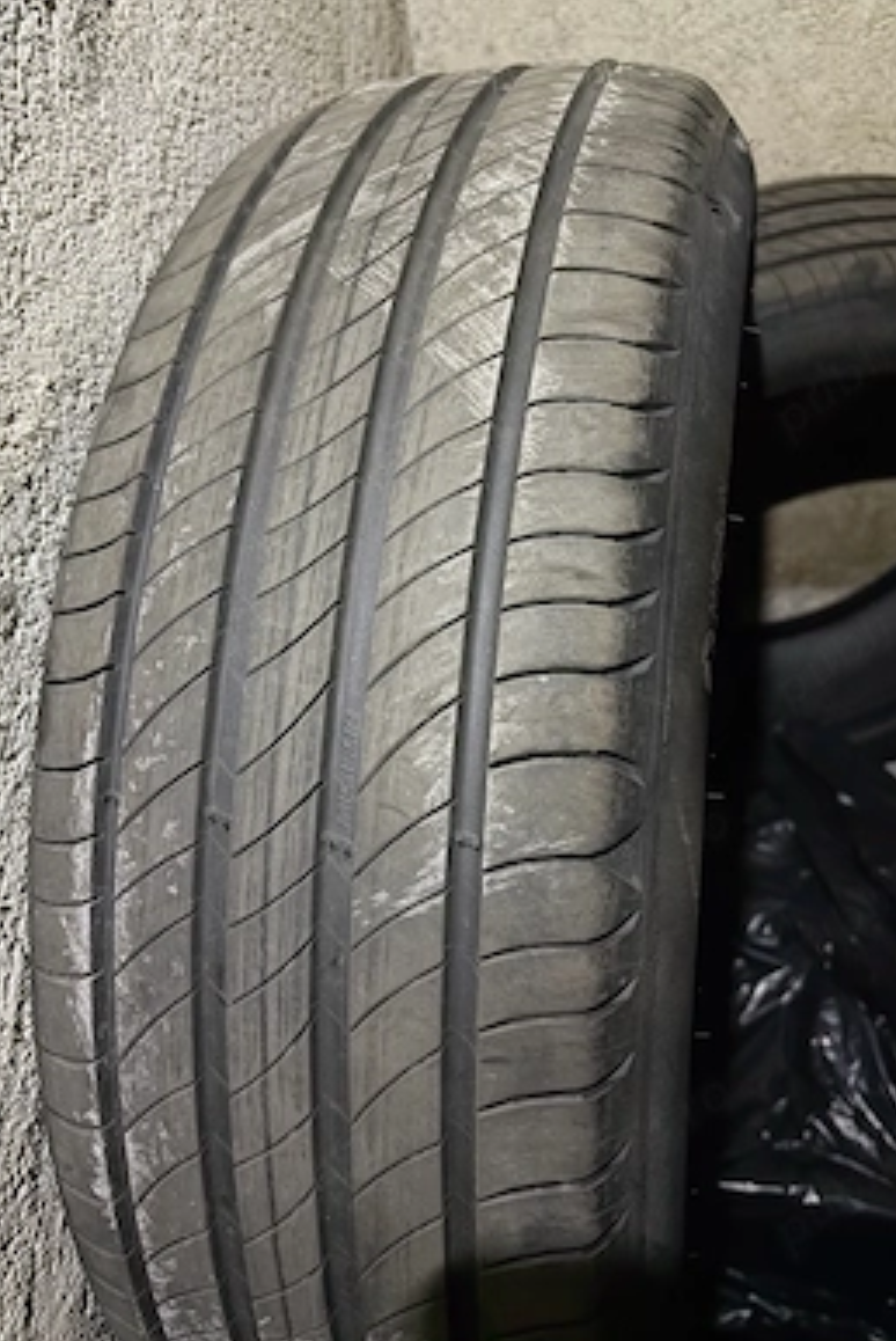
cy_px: 664
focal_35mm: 28
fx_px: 1043
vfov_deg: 65.4
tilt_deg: -53.0
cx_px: 417
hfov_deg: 46.4
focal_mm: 5.96
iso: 1000
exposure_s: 1/25
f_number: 1.6
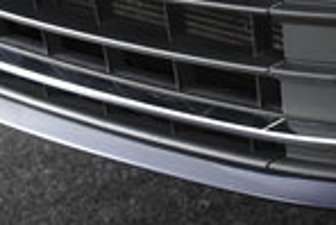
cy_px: -122
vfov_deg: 4.7
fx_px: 2709
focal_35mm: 290
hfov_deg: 6.8
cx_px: 756
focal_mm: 28
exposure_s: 1/80
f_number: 4.5
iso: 1600
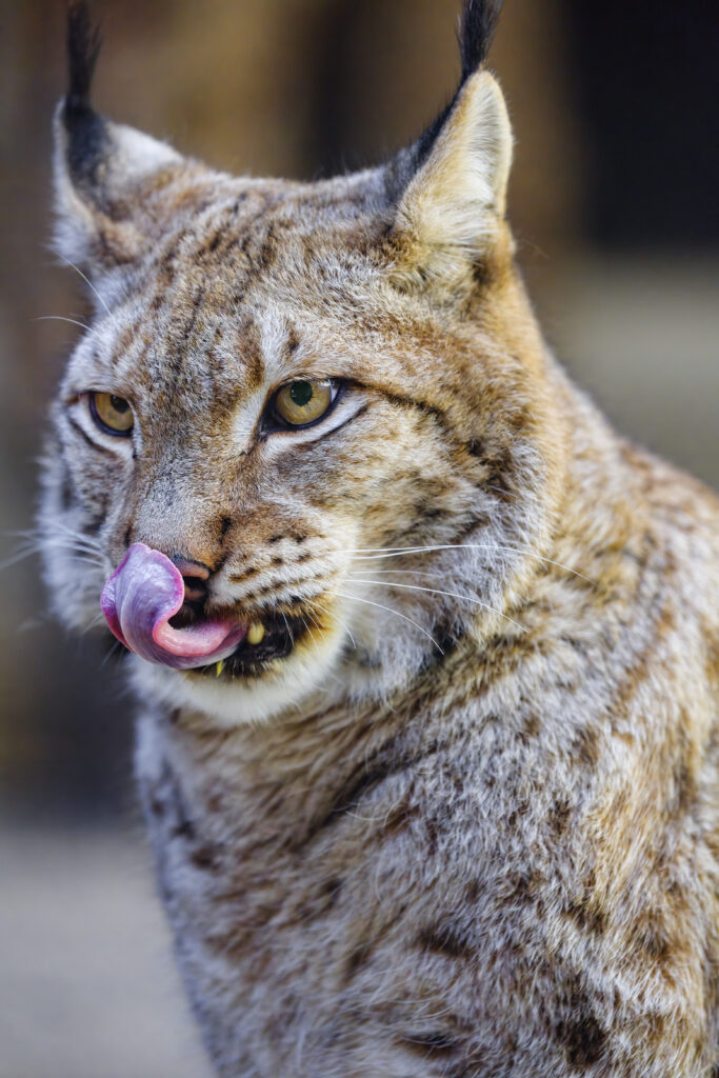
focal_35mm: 210
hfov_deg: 6.5
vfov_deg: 9.8
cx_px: 360
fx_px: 6289
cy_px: 539
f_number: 4
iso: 2800
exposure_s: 1/640
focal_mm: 210
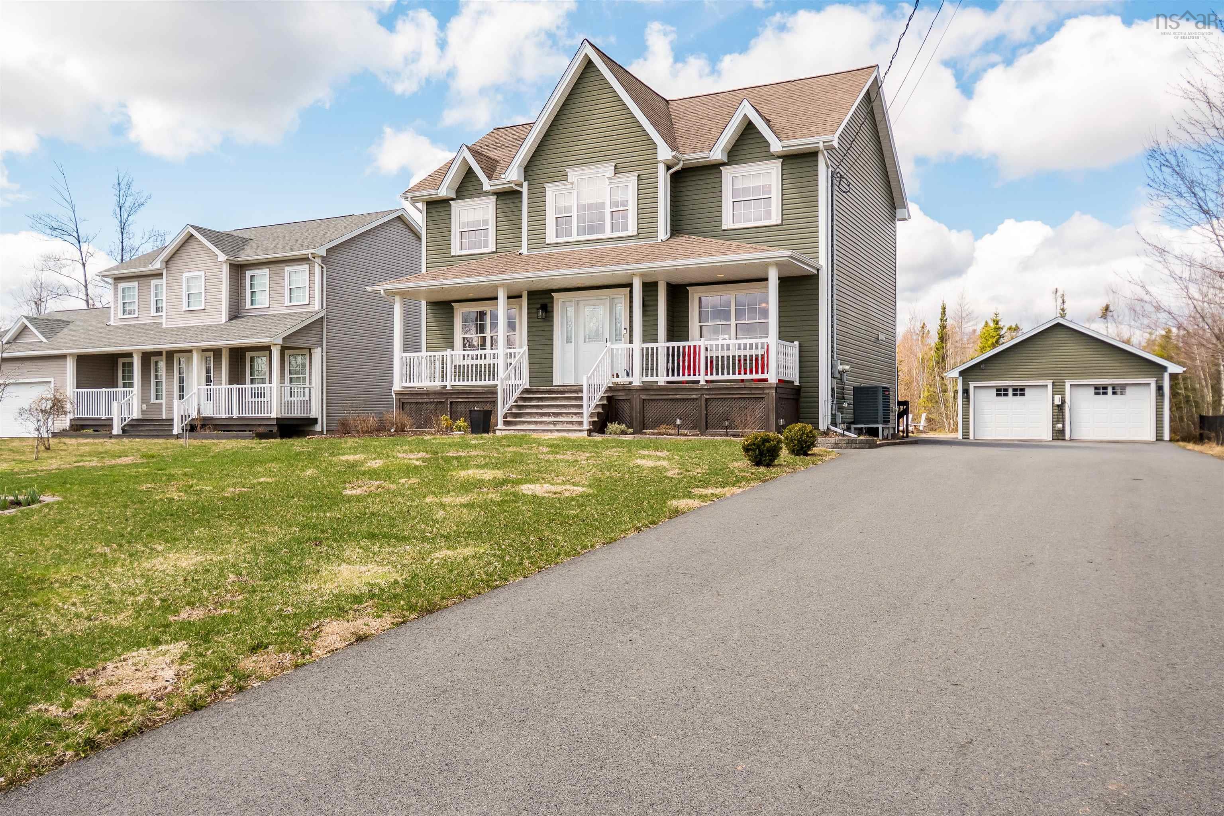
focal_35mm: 36
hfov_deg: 53.1
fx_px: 1224
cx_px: 612
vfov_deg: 36.9
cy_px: 408
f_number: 6.3
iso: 400
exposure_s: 1/1600
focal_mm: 24
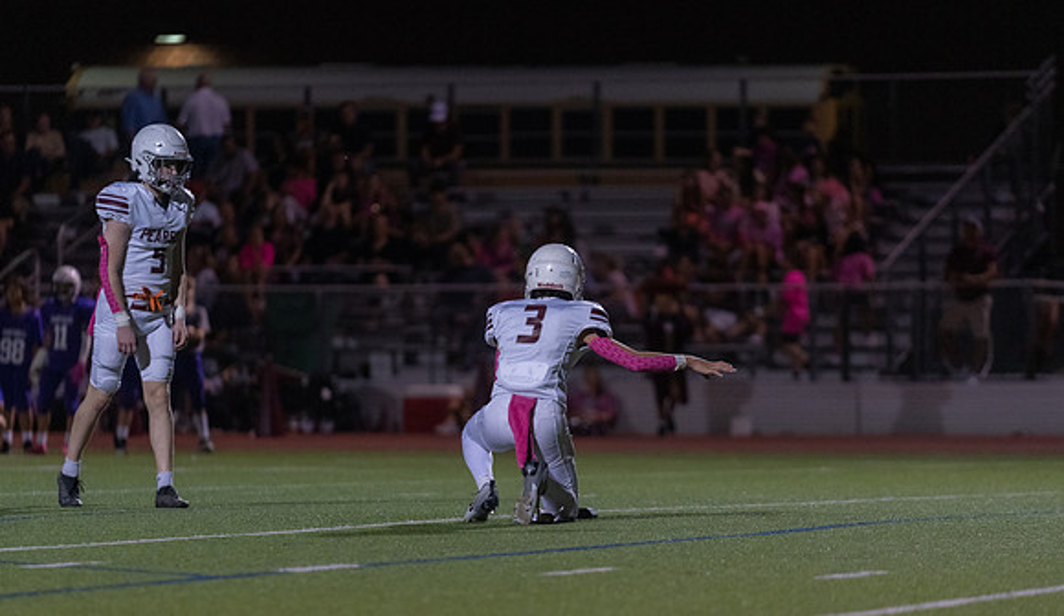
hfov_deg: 9.1
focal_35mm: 235
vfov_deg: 5.3
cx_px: 533
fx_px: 6686
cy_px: 357
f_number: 2.8
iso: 4000
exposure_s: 1/1250
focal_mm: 200
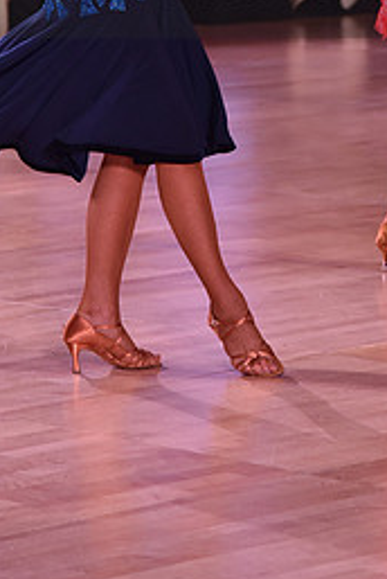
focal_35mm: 221
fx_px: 3554
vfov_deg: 9.2
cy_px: -36
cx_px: 305
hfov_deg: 6.2
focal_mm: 98
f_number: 4.5
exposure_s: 1/250
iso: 1250
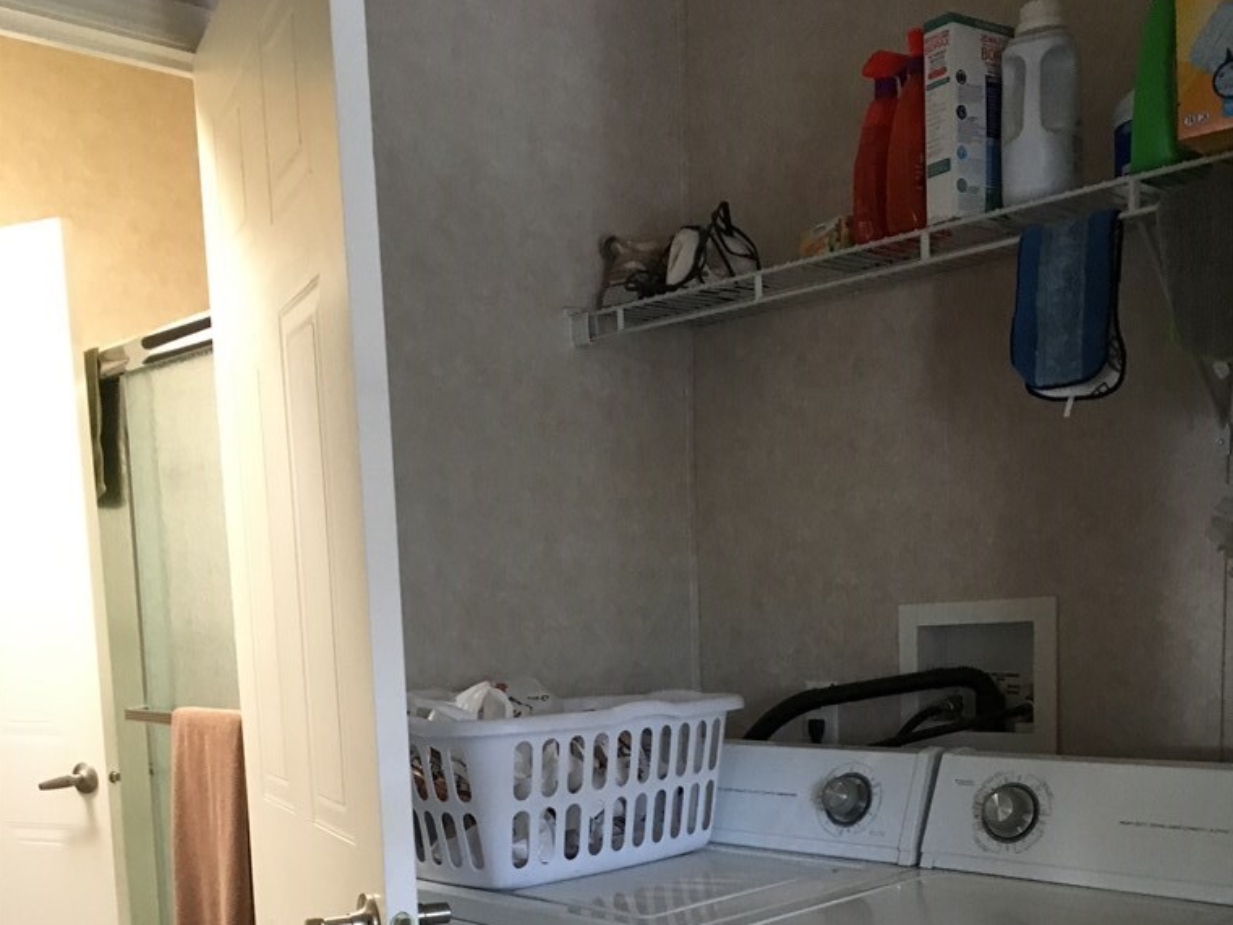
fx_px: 1389
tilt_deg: -8.7
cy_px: 774
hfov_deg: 47.9
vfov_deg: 35.3
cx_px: 614
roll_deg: +2.1
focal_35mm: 39
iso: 200
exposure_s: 1/30
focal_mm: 4.15
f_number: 2.2
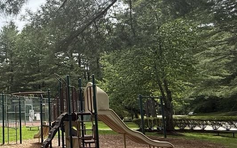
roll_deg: +1.0
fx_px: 233
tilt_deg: +9.7
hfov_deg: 45.4
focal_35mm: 36
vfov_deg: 35.3
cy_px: 78
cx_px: -1
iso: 64
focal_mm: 2.22
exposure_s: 1/1068
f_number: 2.2
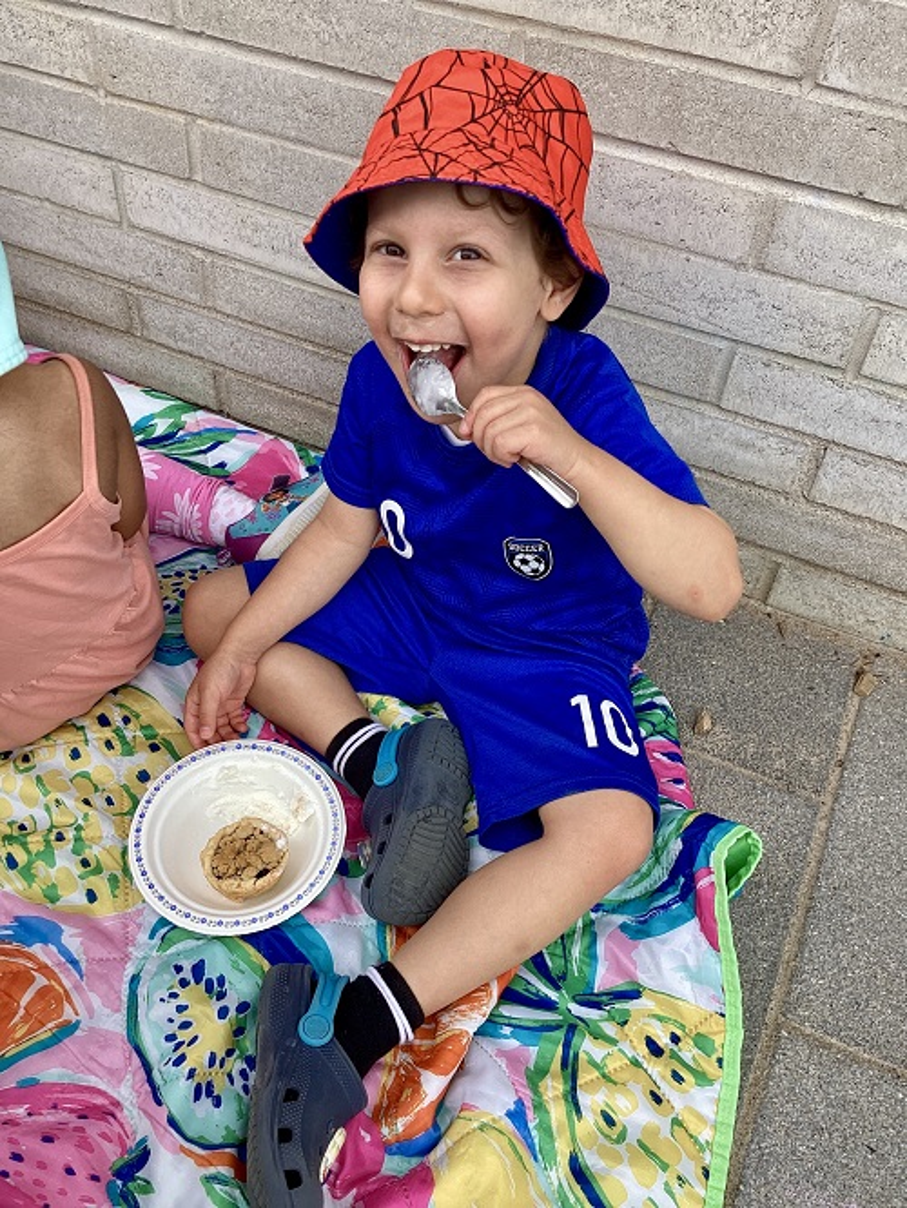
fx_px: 1082
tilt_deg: -46.4
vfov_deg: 58.3
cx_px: 454
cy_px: 604
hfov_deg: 45.5
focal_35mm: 31
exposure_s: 1/212
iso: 25
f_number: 2.4
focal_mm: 3.3
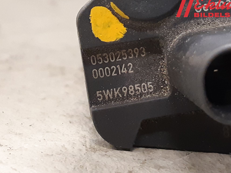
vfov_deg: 45.3
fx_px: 207
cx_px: 121
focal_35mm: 31
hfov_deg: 58.3
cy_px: 98
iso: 320
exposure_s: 1/50
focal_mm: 3.93
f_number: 1.7
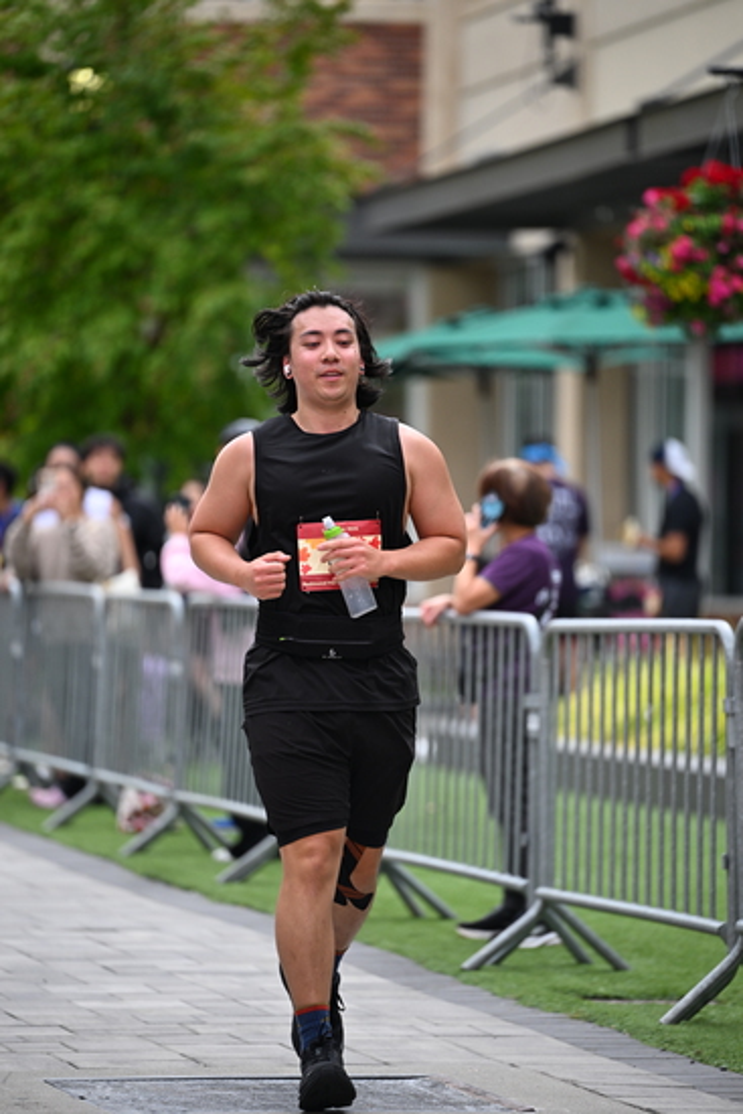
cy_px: 557
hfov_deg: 6.9
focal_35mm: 200
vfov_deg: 10.3
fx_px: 6187
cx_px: 372
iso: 640
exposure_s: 1/2500
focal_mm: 200
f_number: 2.8
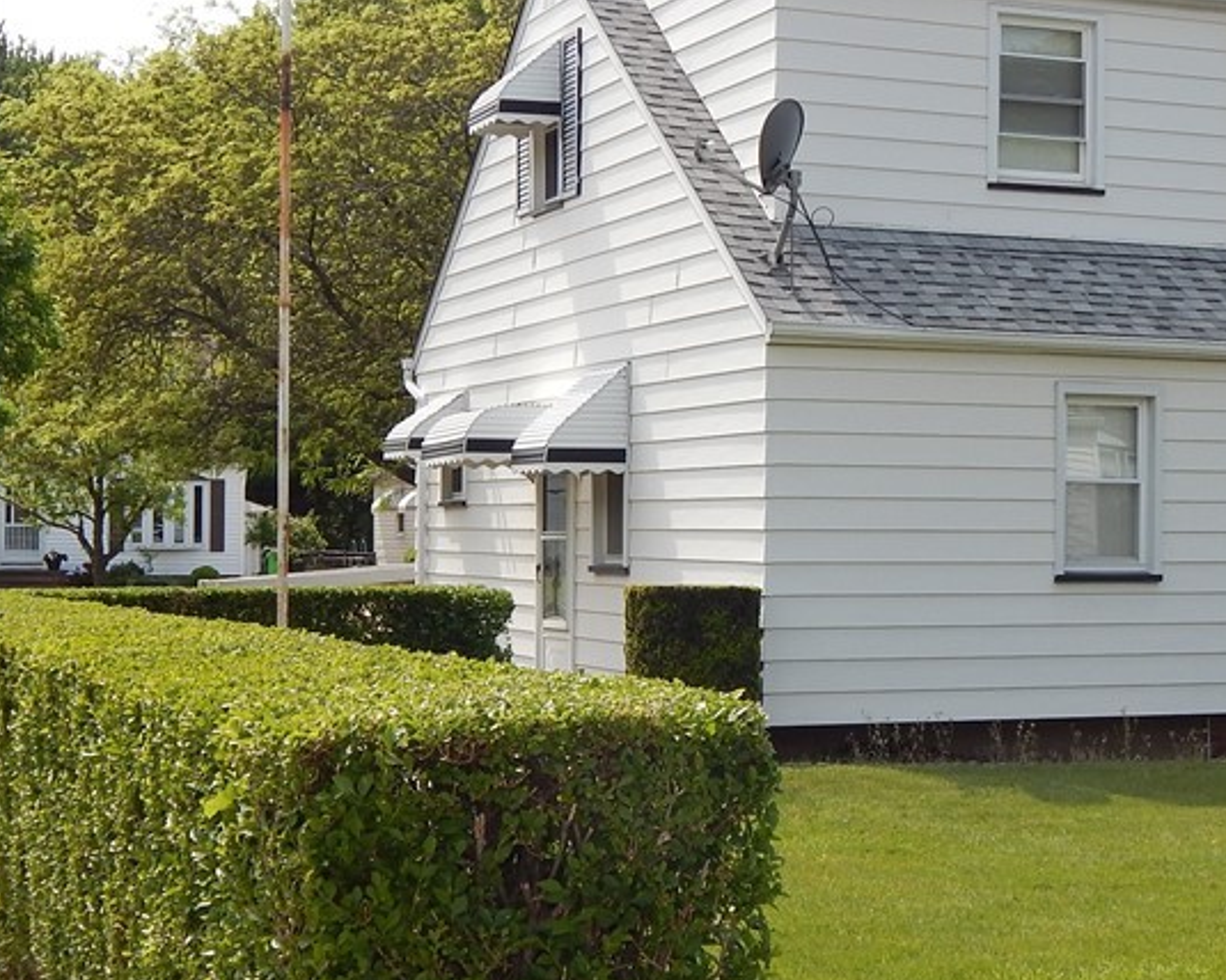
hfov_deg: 26.6
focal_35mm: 71
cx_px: 811
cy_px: 495
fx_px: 2576
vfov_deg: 21.6
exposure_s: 1/640
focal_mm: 6.8
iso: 125
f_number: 3.4
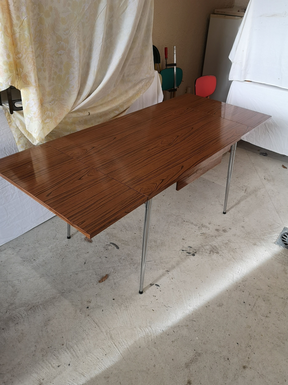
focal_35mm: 27
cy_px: 192
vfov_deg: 65.3
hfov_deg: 51.4
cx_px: 144
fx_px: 300
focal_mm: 5.58
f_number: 1.8
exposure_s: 1/100
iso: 80
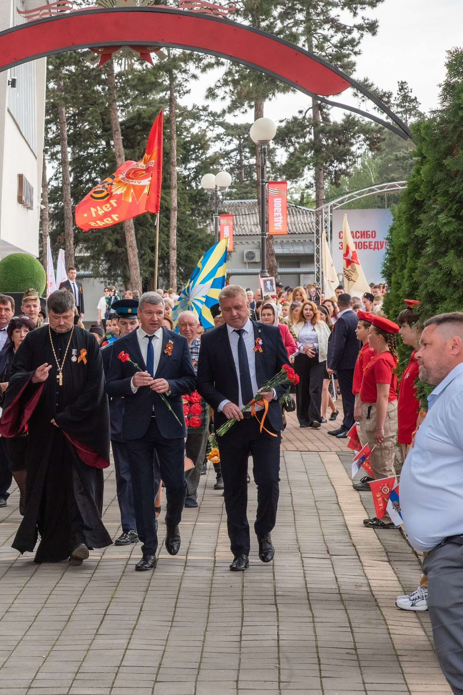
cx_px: 43
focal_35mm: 132
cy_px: 346
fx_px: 2547
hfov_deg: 10.3
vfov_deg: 15.5
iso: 640
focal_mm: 85
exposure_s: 1/160
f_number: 10
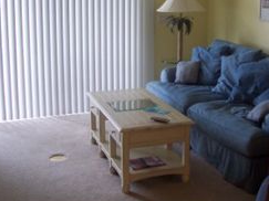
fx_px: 435
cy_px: 63
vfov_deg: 25.9
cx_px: 198
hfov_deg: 33.7
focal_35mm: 56
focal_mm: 5.6
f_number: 2.8
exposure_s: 1/30
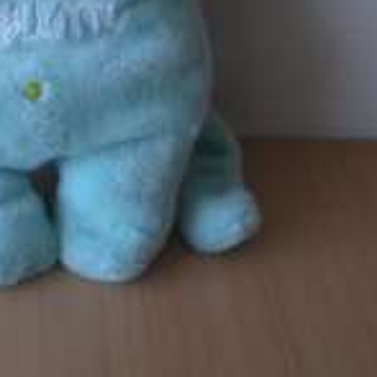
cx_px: 23
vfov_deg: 19.1
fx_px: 1097
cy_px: 26
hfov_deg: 19.1
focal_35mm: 89
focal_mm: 6.3
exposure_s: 1/59.8
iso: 93
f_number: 3.1
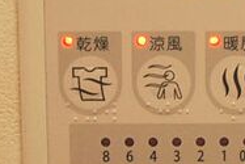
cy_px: 58
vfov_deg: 11.2
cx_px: 204
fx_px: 838
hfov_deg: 16.5
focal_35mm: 123
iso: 500
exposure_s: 1/40
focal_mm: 24
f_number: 4.5
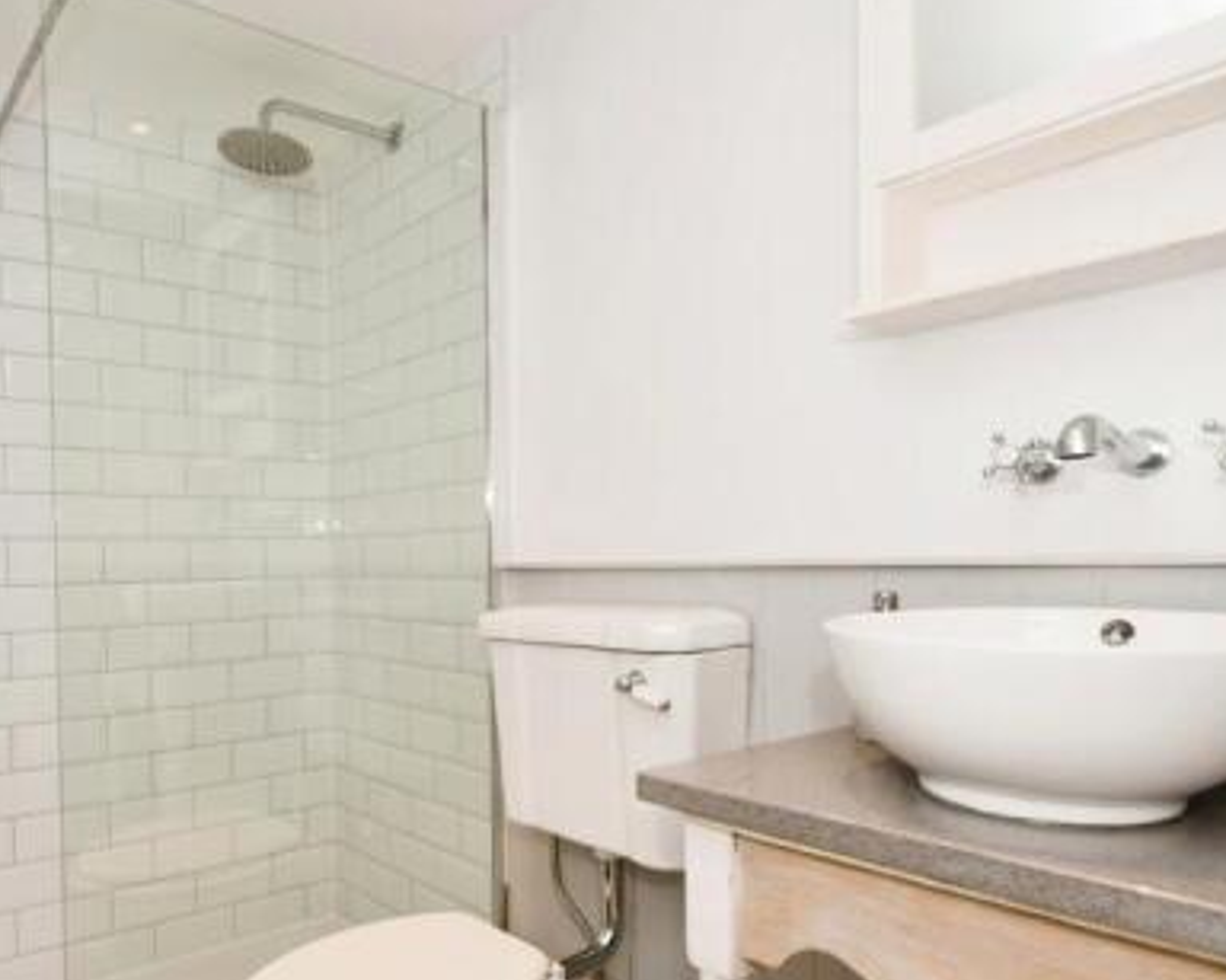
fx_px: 871
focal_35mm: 24
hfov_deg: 69.3
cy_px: 579
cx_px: 471
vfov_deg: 58.4
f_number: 8
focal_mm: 10
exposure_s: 1/60
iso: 400
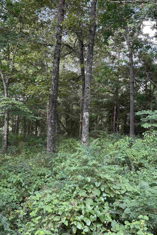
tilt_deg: +4.1
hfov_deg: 38.9
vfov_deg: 55.8
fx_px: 222
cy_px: 116
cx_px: 85
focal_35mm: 34
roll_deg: -1.4
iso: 100
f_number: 1.78
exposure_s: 1/240
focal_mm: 6.76
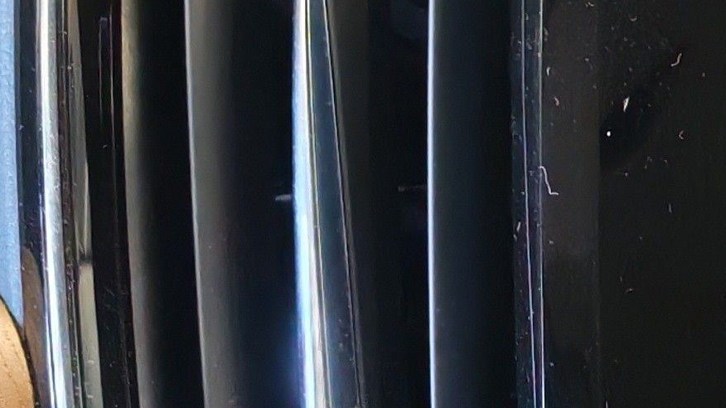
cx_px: 1345
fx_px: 3040
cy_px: 818
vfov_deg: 7.4
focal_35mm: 158
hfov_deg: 12.4
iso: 2000
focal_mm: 6.12
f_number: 1.9
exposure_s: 1/50
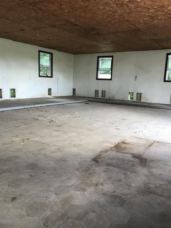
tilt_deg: -9.8
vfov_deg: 63.4
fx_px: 184
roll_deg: -1.1
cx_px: 86
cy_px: 114
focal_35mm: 28
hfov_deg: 49.7
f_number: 1.8
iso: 40
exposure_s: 1/30
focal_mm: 3.99
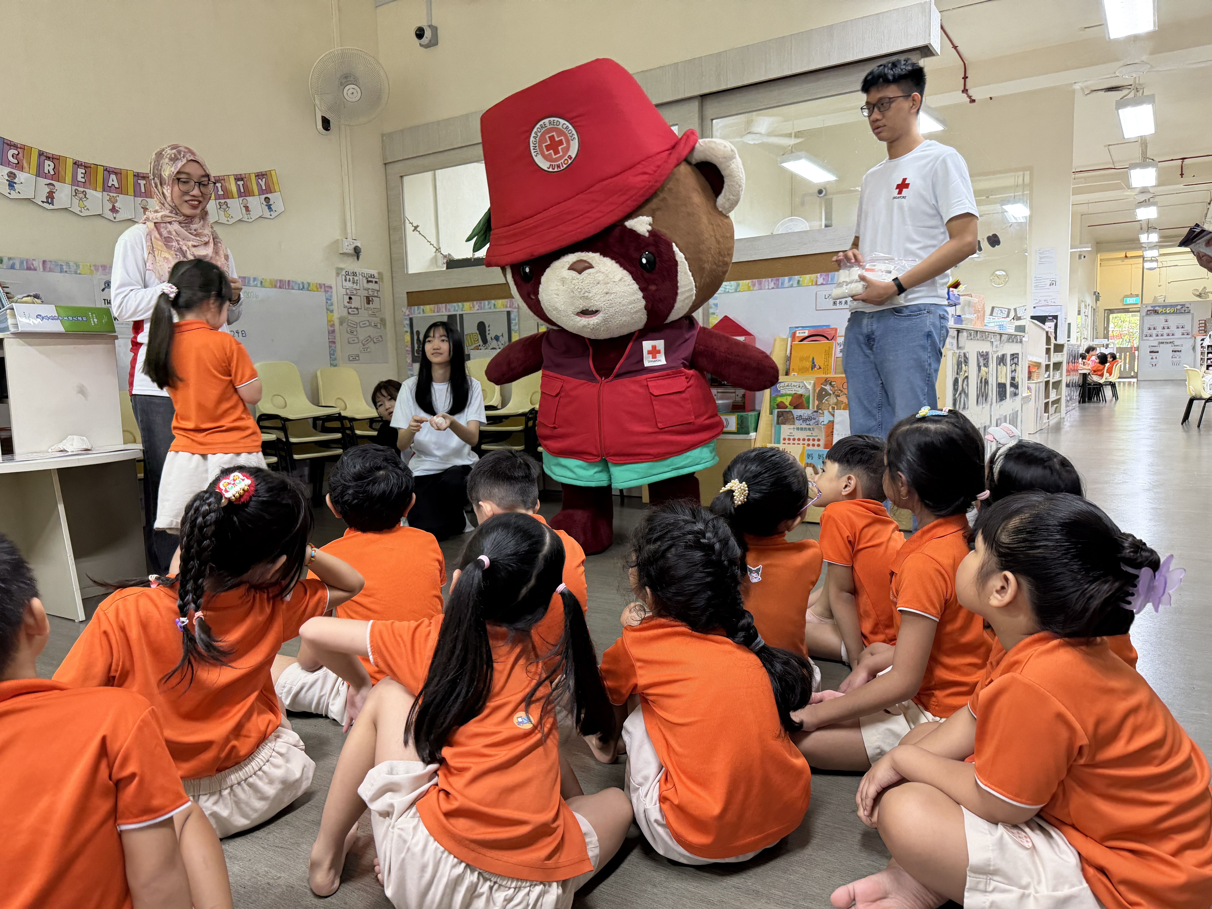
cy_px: 454
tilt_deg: -5.9
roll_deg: +1.8
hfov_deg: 71.6
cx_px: 606
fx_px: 840
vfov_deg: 56.8
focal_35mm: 24
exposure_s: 1/50
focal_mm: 6.76
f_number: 1.78
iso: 400
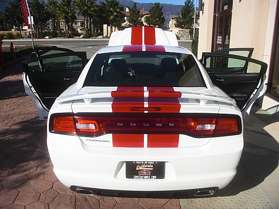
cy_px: 104
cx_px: 140
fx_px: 290
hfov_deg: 51.4
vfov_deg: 39.7
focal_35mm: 36
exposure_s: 1/250
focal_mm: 6.3
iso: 50
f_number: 7.9
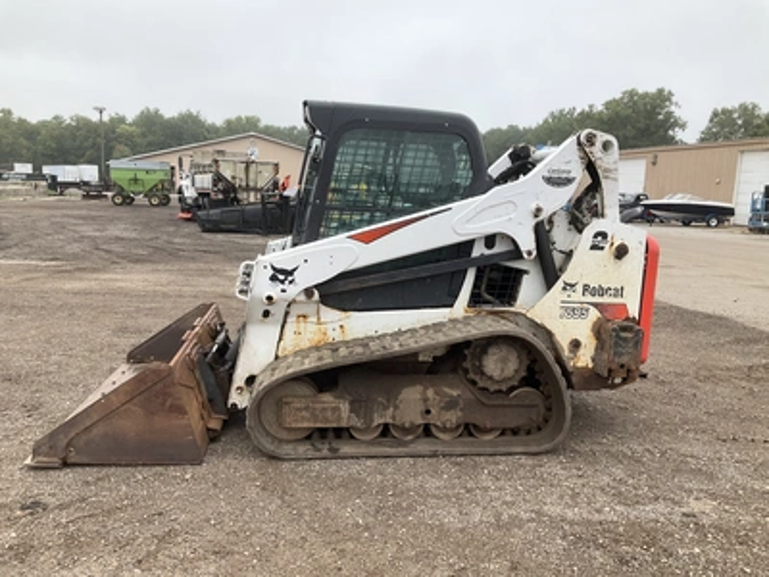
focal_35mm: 29
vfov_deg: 48.2
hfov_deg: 61.7
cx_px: 384
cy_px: 288
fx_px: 644
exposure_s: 1/287
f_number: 1.8
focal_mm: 3
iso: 25
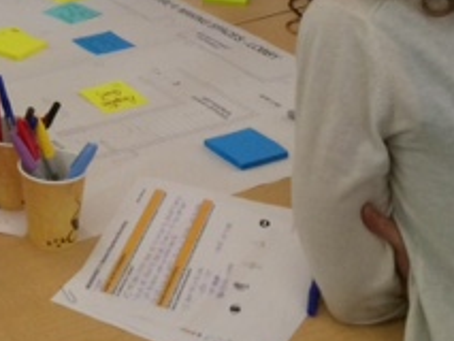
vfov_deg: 16.1
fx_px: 1142
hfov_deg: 21.6
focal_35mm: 87
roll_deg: +1.0
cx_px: -15
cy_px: -109
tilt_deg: -14.1
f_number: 2.2
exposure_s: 1/30
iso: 200
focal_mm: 4.15
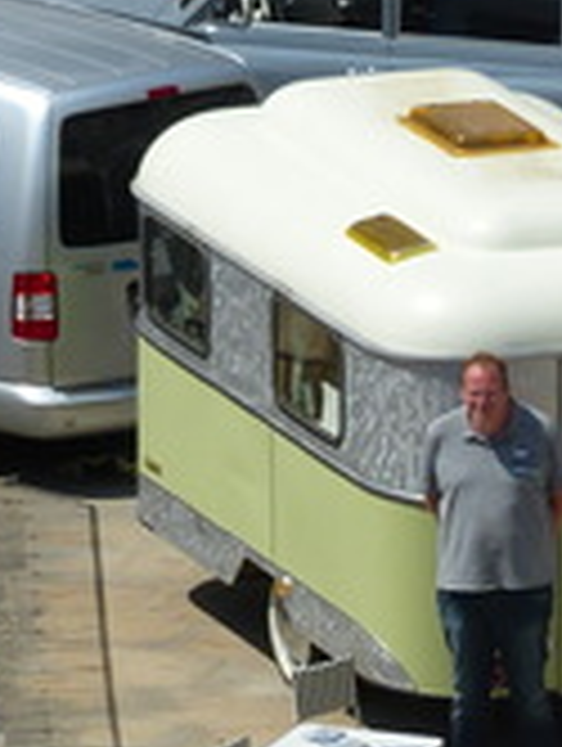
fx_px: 13624
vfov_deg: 3.1
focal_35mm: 631
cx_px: 872
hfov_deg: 2.4
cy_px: 1314
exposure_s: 1/1300
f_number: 4
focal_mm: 31.5
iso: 100
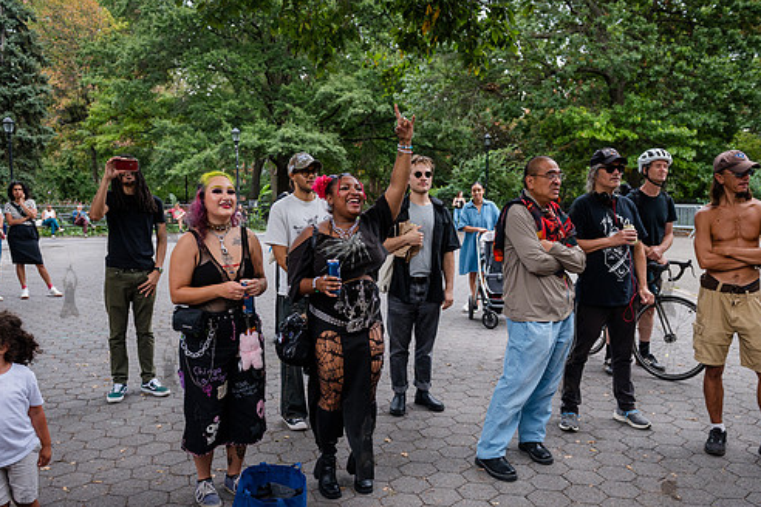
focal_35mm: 33
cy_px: 291
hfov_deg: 57.2
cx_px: 367
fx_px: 698
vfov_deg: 39.9
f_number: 4
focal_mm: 28
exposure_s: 1/500
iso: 1000
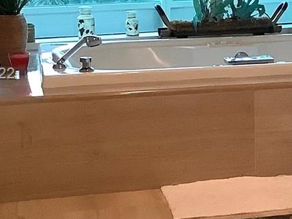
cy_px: 75
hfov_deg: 15.5
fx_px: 1029
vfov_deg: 12.1
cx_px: 359
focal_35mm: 122
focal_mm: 3.3
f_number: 2.4
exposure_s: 1/60
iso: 200
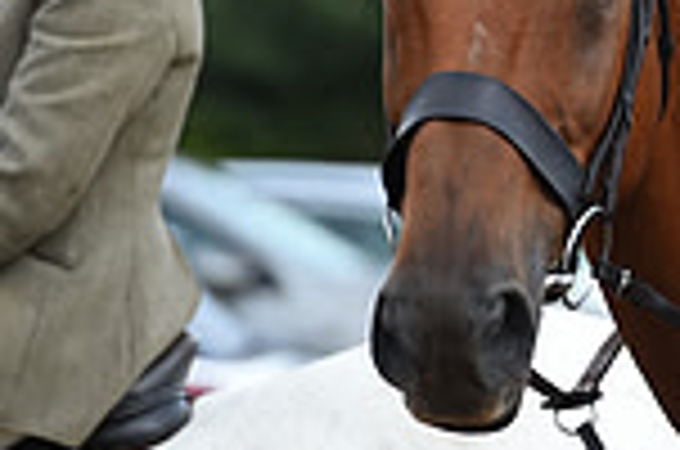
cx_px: 1270
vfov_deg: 1.8
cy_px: -90
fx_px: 14514
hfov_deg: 2.7
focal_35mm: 770
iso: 280
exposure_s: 1/800
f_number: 4
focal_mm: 200
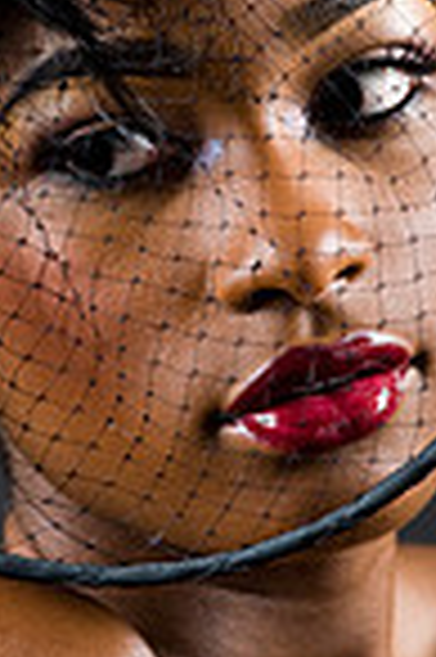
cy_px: 252
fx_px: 11253
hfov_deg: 2.2
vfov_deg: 3.3
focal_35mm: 618
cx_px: 151
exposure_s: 1/125
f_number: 5.6
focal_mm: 200
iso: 320
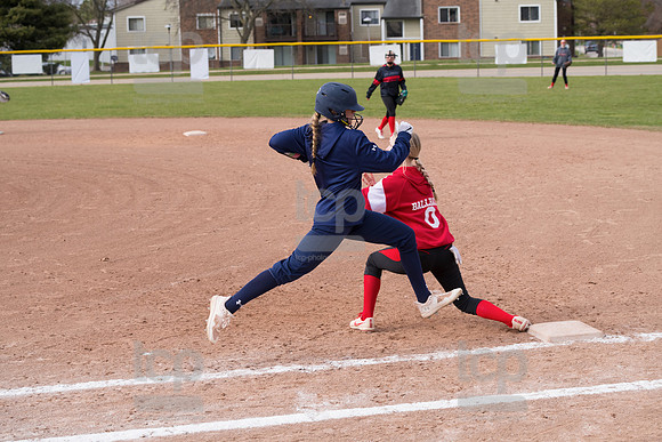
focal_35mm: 75
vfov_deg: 18.2
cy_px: 221
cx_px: 331
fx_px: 1379
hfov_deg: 27.0
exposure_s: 1/1600
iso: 400
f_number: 5.6
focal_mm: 75
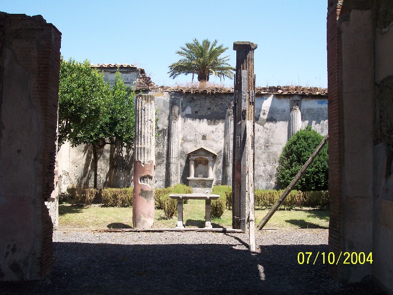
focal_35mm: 38
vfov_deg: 37.7
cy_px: 148
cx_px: 196
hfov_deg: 49.0
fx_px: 431
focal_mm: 8
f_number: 4.8
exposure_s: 1/350
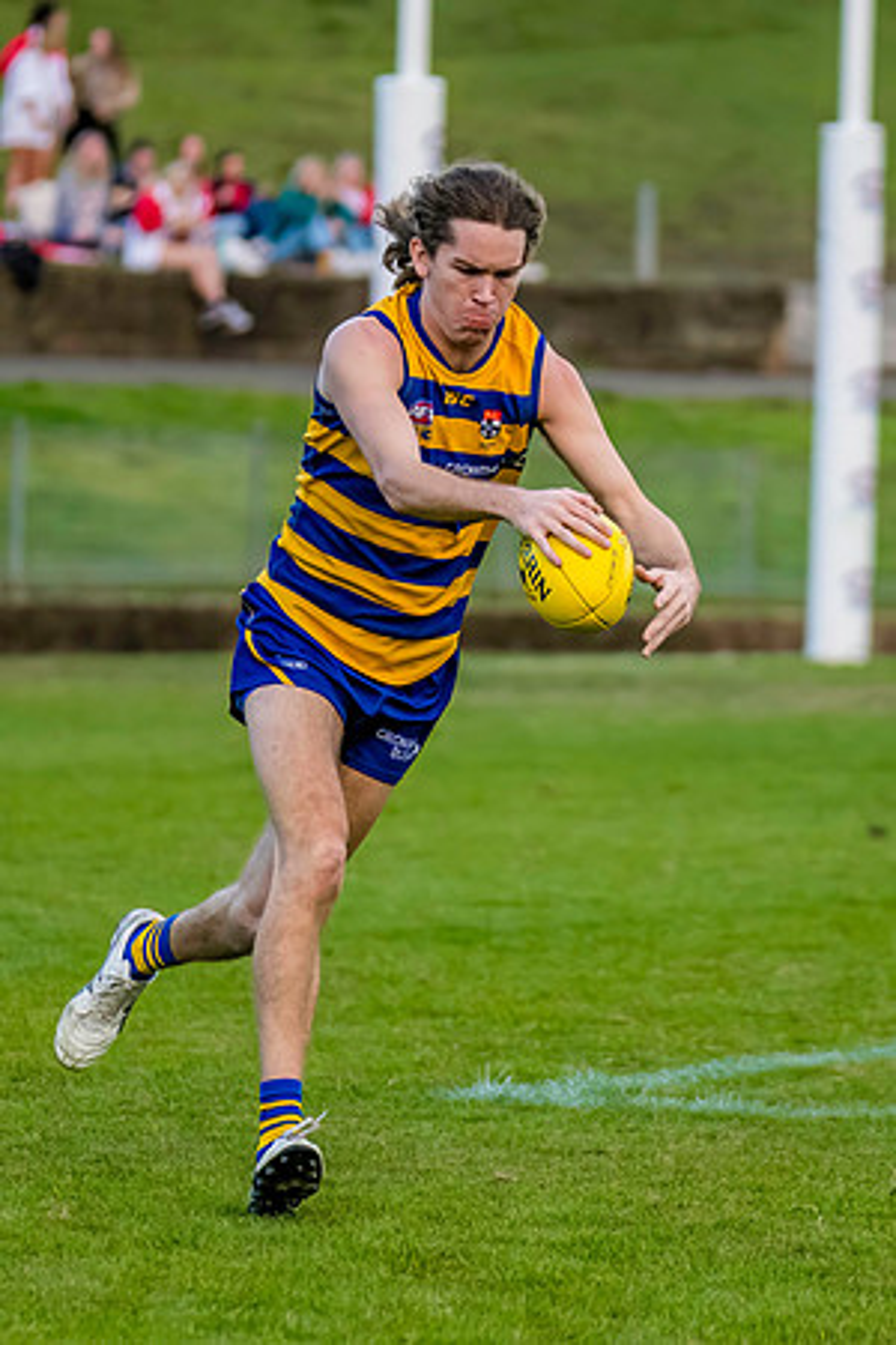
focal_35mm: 333
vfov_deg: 6.2
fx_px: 12432
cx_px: 383
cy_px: 684
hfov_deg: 4.1
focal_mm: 180
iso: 2200
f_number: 4
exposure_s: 1/1600
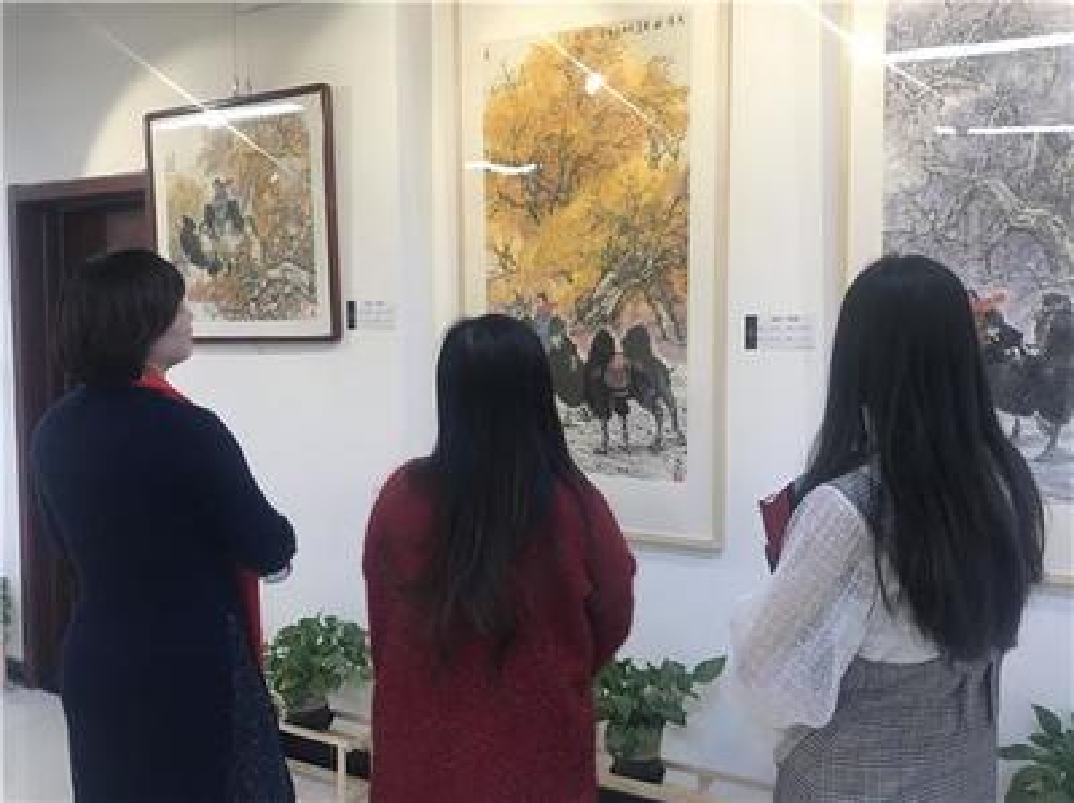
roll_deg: +0.3
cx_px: 537
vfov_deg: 49.7
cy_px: 402
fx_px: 868
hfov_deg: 63.5
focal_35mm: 28
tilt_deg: -3.5
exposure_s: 1/33
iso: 32
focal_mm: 3.99
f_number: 1.8
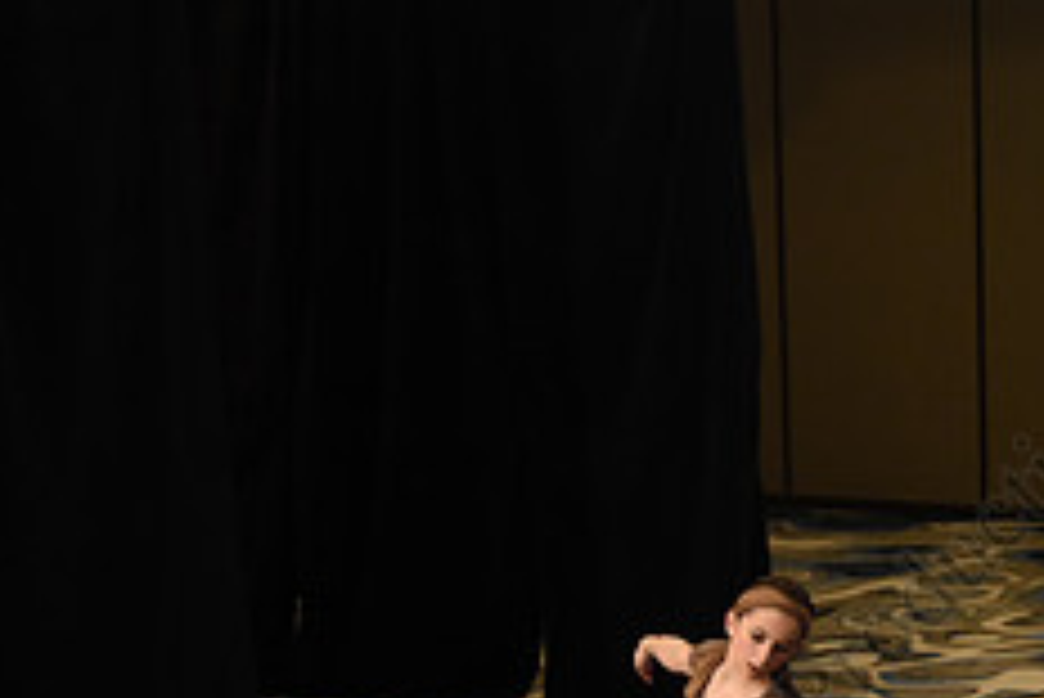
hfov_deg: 15.7
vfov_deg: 10.4
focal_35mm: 130
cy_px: 759
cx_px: 770
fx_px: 3772
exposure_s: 1/400
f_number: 3.8
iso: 2500
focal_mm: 52
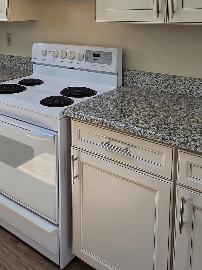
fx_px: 280
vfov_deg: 48.5
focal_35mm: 36
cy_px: 55
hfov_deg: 38.7
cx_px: 53
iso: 100
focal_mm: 2.2
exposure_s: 1/294
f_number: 2.2
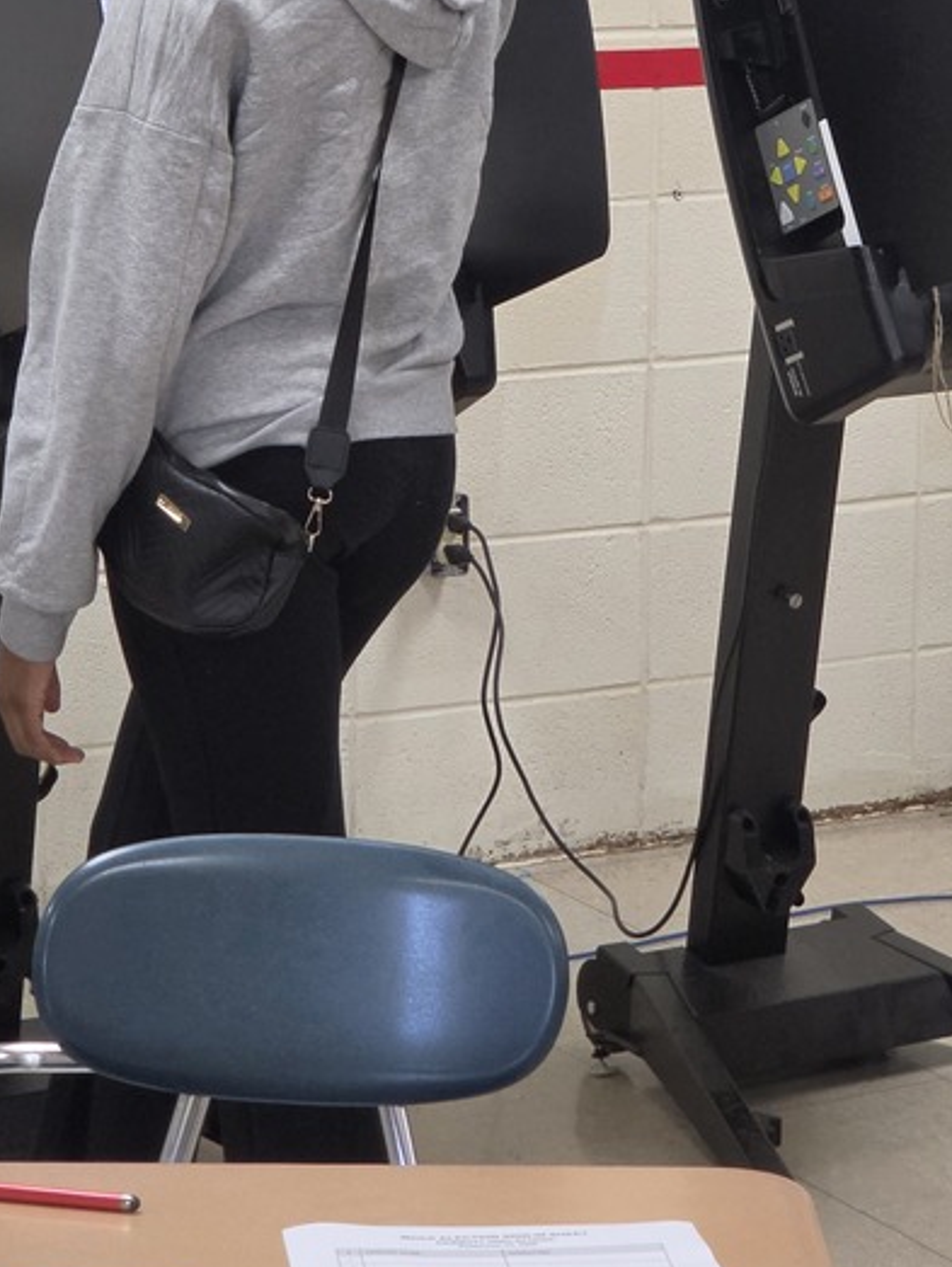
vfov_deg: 14.4
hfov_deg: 11.0
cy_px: 92
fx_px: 4944
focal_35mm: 135
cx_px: 630
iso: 320
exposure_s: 1/120
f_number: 2.4
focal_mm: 7
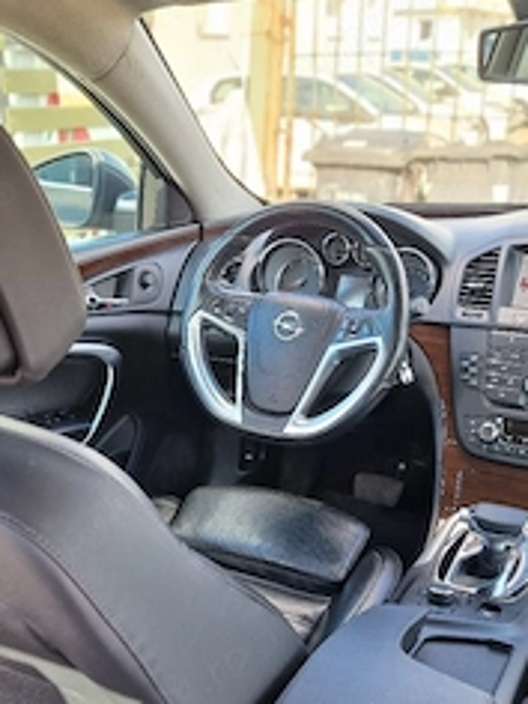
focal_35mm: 39
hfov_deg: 36.7
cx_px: 212
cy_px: 519
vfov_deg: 46.3
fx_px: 793
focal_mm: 6.4
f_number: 1.8
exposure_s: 1/100
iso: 50
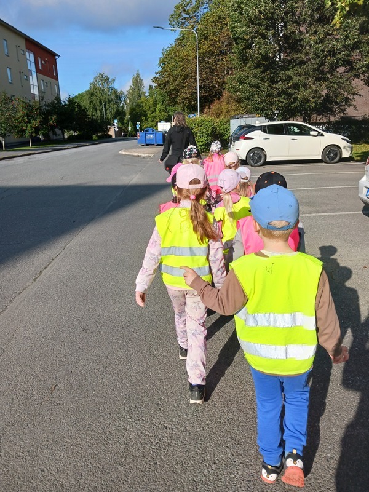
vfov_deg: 65.3
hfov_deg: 51.4
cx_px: 184
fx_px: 384
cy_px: 246
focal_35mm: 27
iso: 20
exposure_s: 1/449
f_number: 1.8
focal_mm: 4
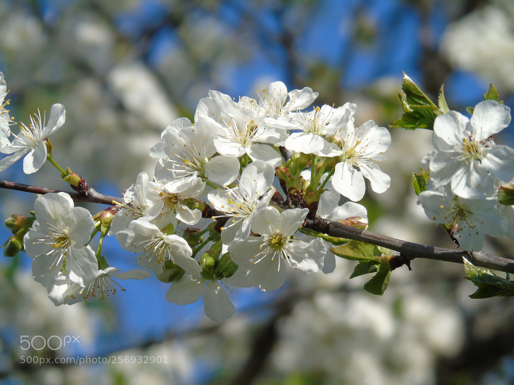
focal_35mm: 317
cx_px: 257
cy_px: 192
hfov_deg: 6.3
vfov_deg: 4.7
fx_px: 4707
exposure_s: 1/500
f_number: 5.1
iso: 80
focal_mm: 57
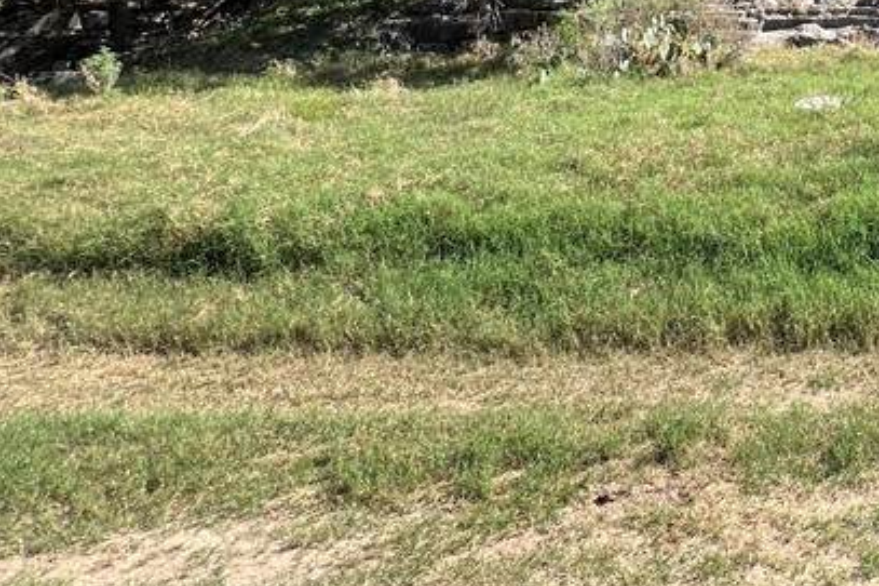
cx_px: 1000
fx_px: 830
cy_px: -95
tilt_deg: +9.0
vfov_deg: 32.8
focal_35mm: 34
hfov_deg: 42.0
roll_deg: +1.4
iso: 32
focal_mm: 1.57
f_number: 1.8
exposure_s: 1/399
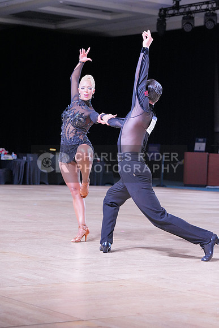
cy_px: 164
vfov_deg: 21.7
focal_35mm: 94
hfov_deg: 14.6
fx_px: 857
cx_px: 110
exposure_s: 1/400
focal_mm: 94
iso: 4000
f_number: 5.6
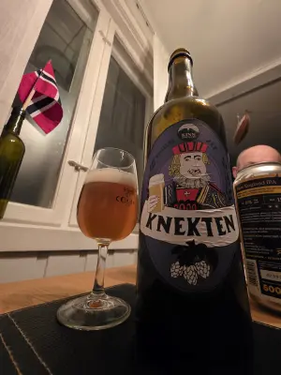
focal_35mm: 13
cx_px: 140
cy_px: 188
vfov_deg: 106.2
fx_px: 141
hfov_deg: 89.9
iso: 640
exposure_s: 1/50
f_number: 1.9
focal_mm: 2.2
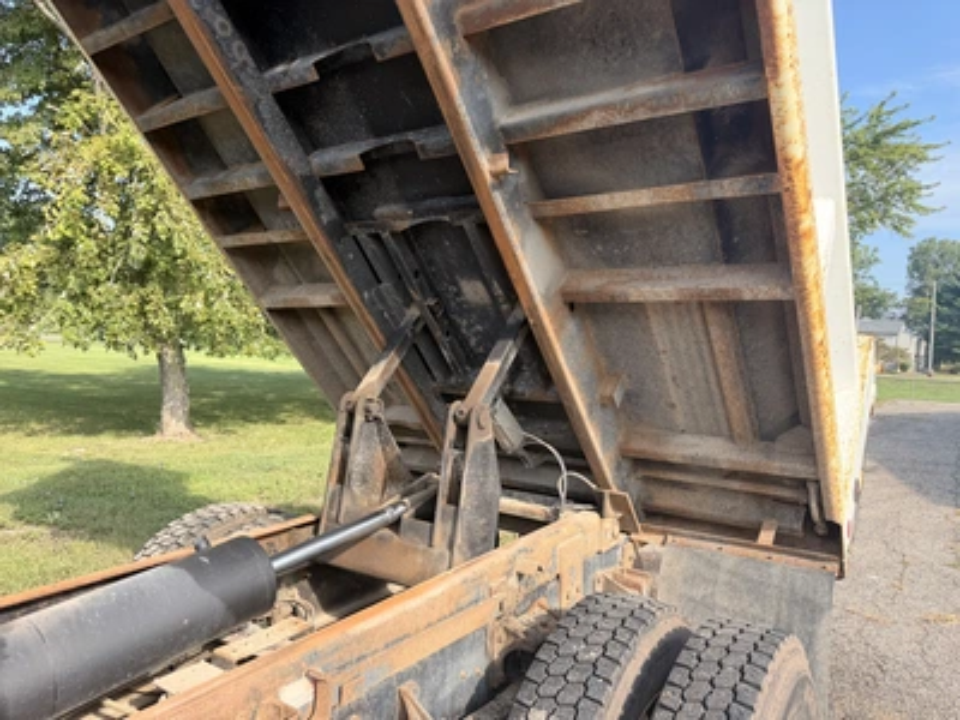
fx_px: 666
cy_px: 360
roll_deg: -3.4
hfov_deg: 71.6
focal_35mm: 24
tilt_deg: +1.5
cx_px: 480
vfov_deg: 56.8
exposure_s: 1/1122
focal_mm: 6.76
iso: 100
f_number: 1.78
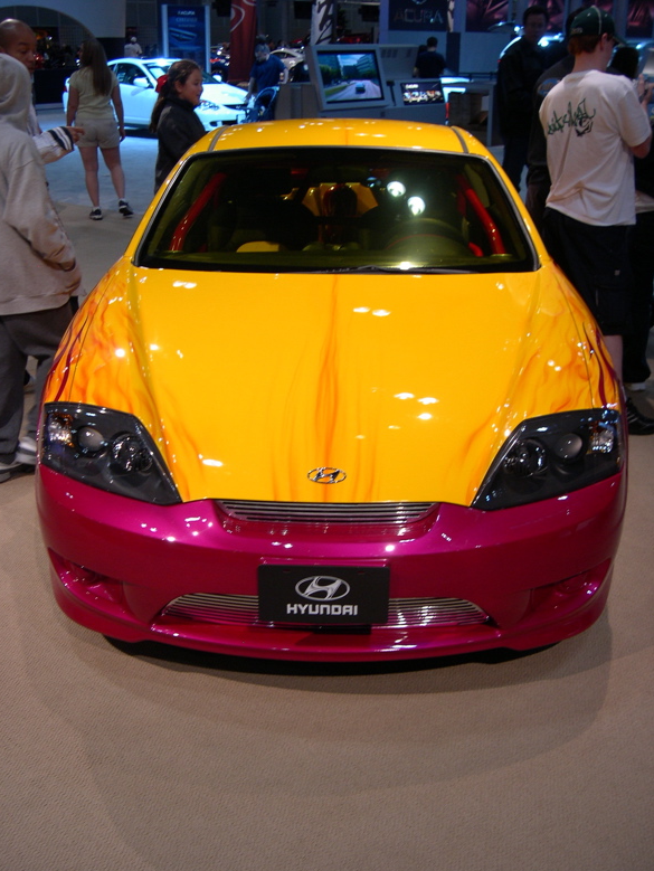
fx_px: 982
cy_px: 446
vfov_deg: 47.8
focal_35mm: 39
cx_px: 323
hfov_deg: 36.8
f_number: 2.8
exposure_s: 1/62.7
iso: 100
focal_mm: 8
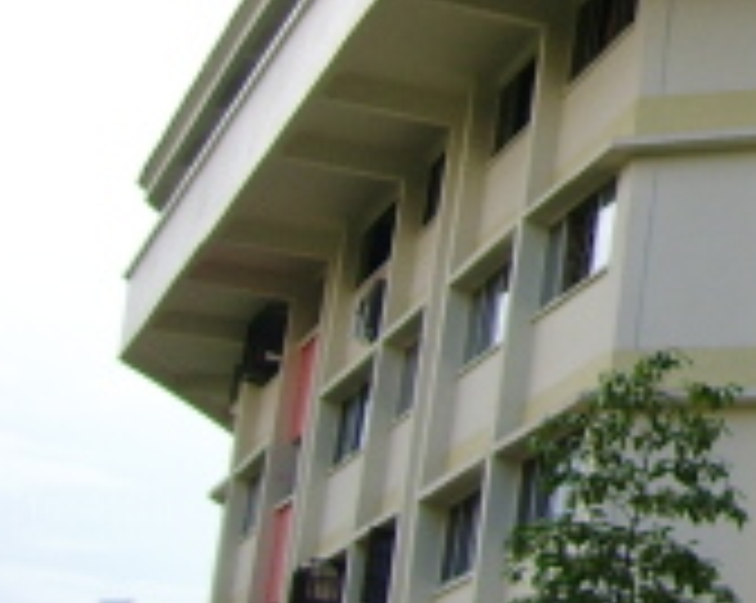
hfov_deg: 15.6
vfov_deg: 13.6
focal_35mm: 112
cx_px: 1188
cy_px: 63
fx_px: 2503
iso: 50
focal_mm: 5.95
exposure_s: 1/545
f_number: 2.8
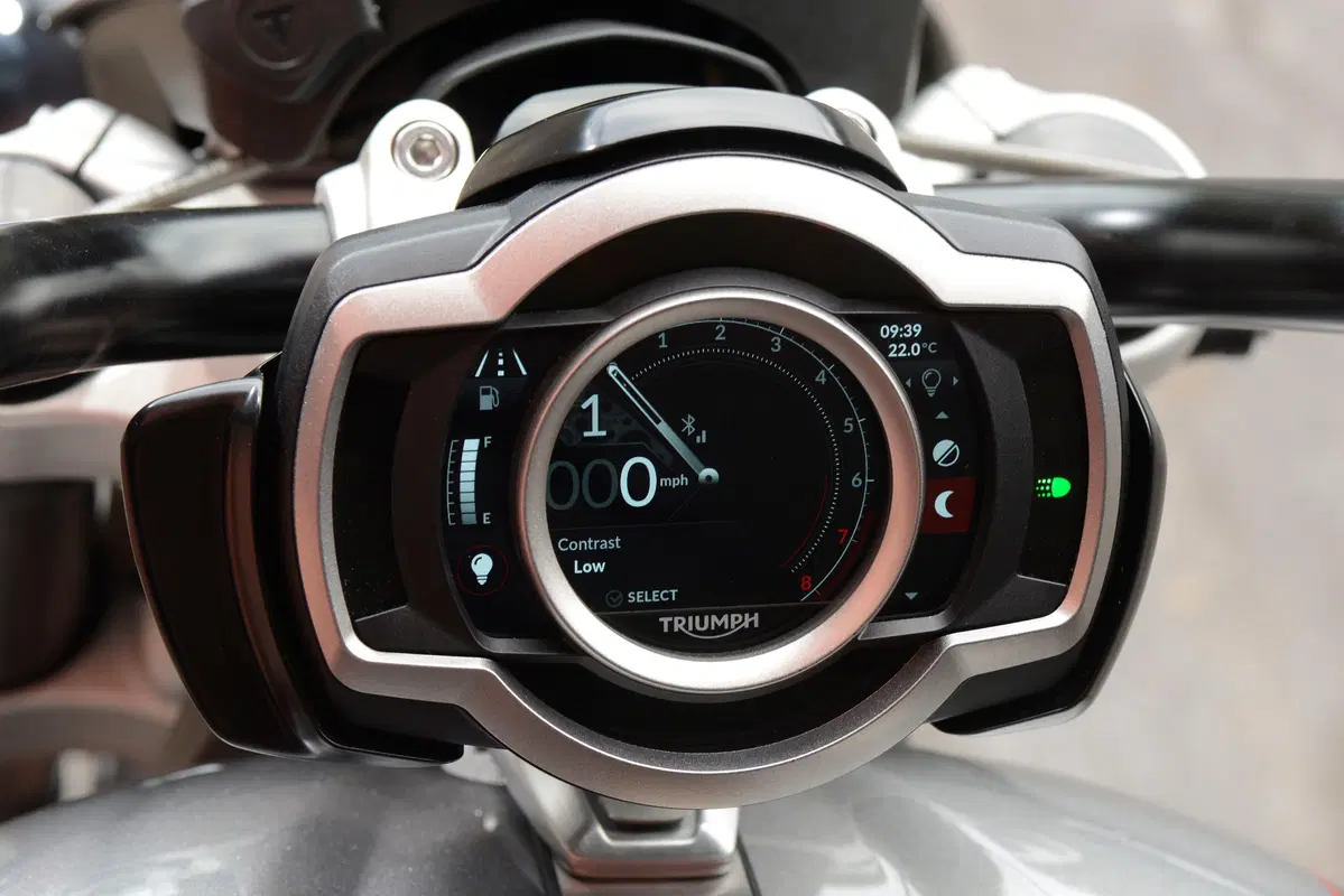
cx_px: 672
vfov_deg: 13.0
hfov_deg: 19.5
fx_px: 3921
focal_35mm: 105
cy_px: 448
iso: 400
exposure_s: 1/60
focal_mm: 105
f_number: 9
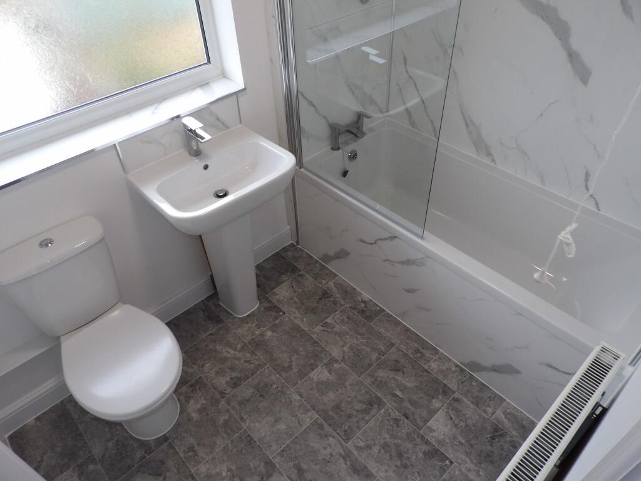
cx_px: 320
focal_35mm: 24
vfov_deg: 56.8
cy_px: 240
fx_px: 444
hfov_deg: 71.6
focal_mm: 4.3
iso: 105
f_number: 3.2
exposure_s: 1/60
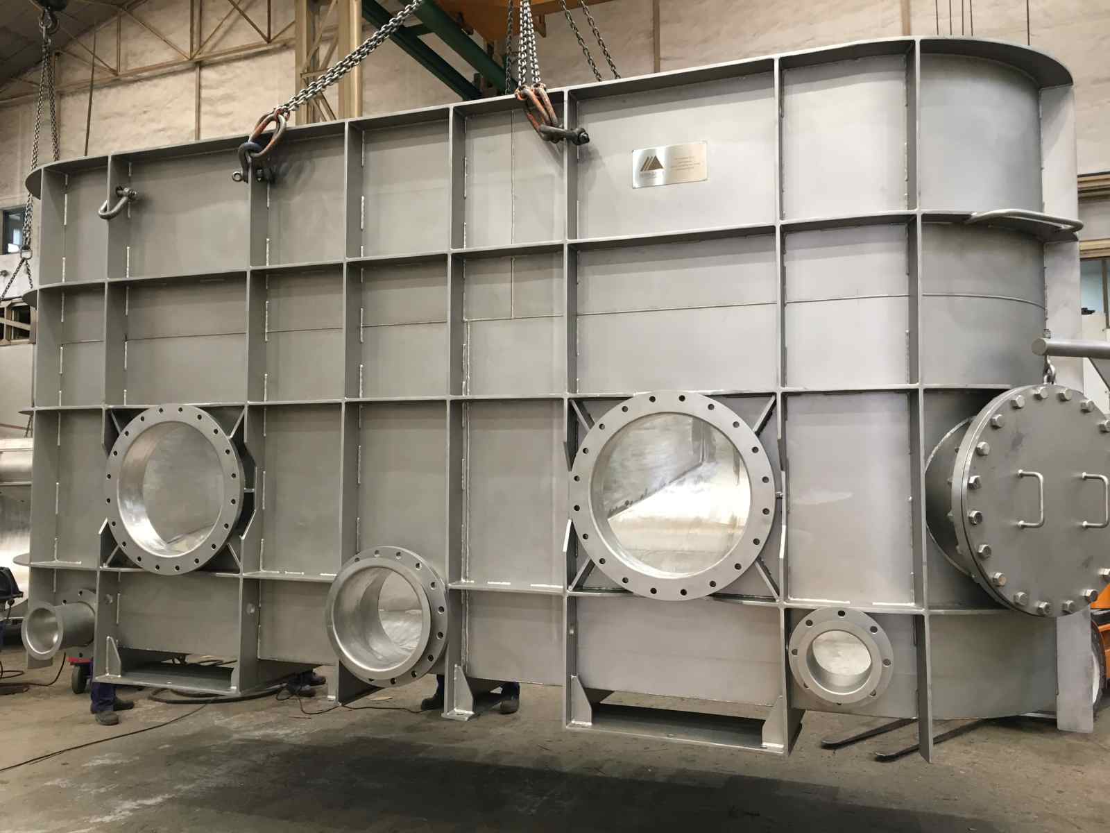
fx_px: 930
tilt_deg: +4.3
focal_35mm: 29
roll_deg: -0.5
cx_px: 555
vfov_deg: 48.2
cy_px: 416
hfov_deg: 61.7
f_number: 2.2
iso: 100
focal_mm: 4.15
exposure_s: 1/33
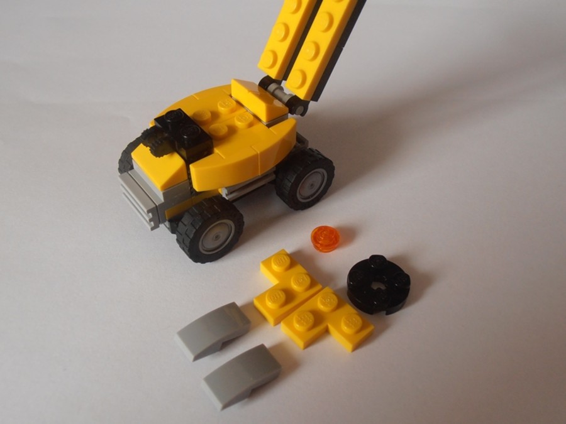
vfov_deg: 38.7
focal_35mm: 37
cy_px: 212
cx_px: 283
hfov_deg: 50.1
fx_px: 605
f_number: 3.9
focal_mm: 6.61
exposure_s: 1/25
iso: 125
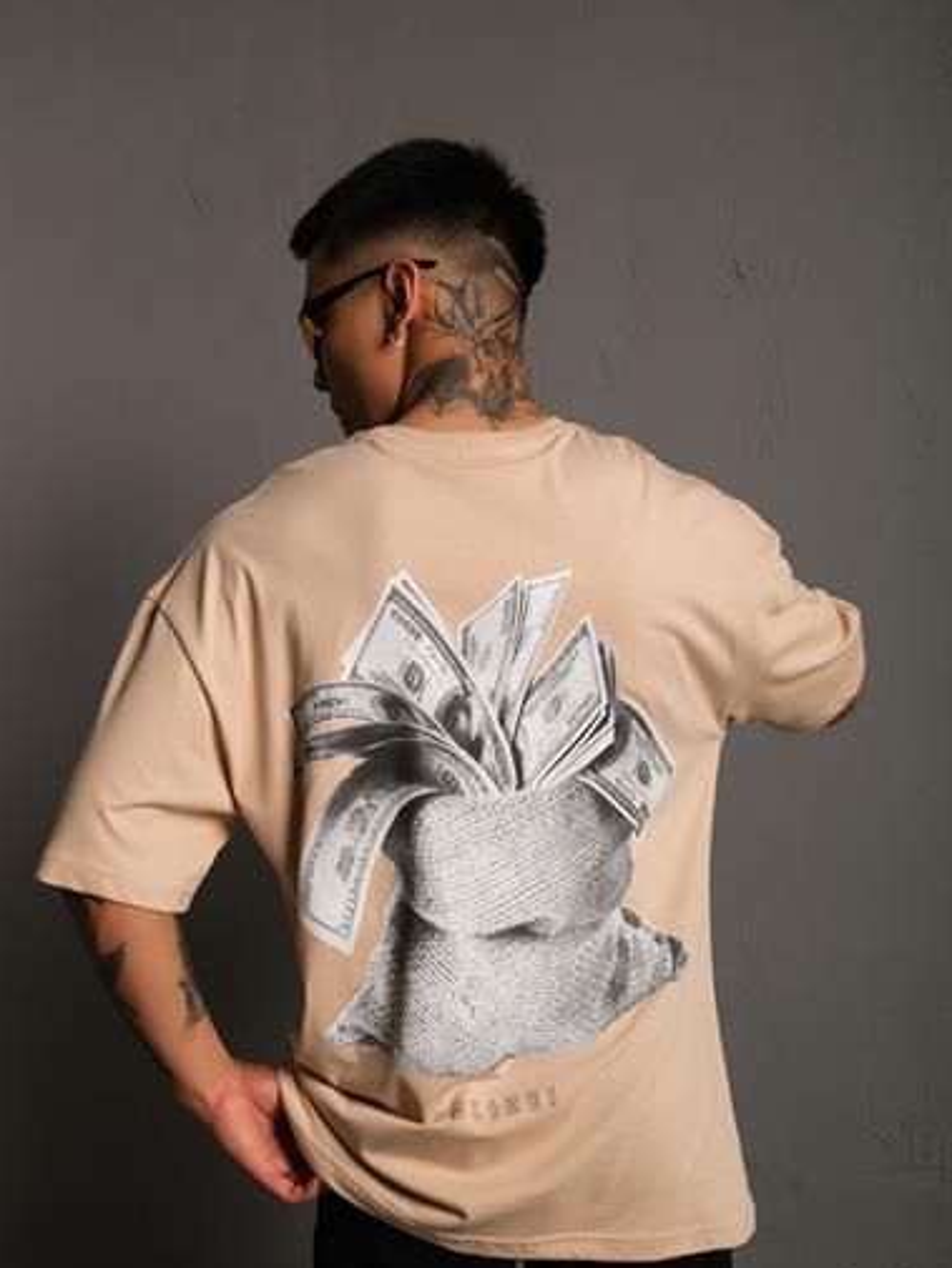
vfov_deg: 47.8
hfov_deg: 36.8
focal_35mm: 39
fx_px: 1429
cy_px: 692
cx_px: 482
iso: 160
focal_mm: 23.3
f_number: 5
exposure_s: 1/160
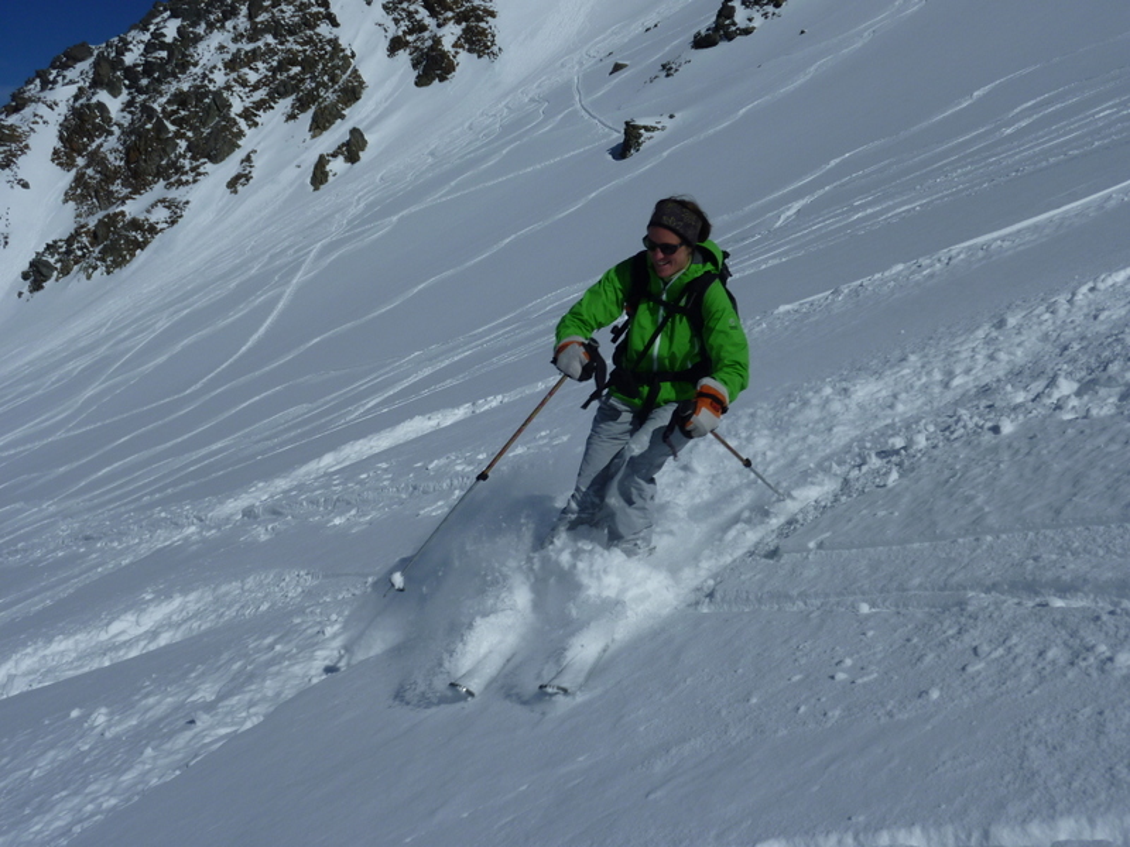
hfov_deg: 49.0
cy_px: 424
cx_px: 565
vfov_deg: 37.7
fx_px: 1240
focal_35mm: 38
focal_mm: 6.7
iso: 80
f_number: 13
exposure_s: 1/400
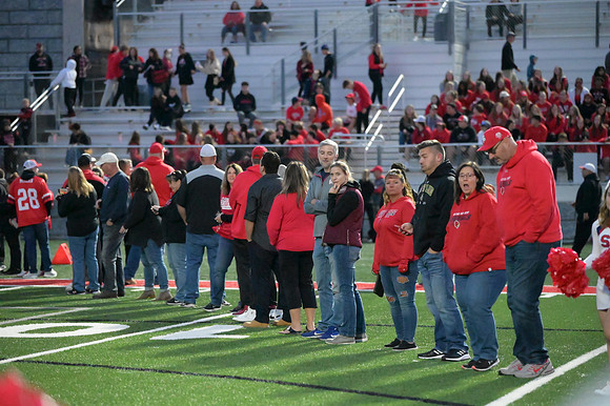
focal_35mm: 125
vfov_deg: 11.0
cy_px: 203
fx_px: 2117
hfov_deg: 16.4
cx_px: 305
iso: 45600
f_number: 2.8
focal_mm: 125
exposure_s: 1/8000
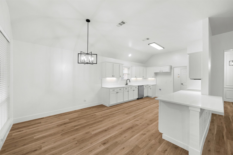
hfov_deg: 108.3
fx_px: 84
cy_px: 78
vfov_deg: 85.4
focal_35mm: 13
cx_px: 116
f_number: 8
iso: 200
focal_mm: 13
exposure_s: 1.6
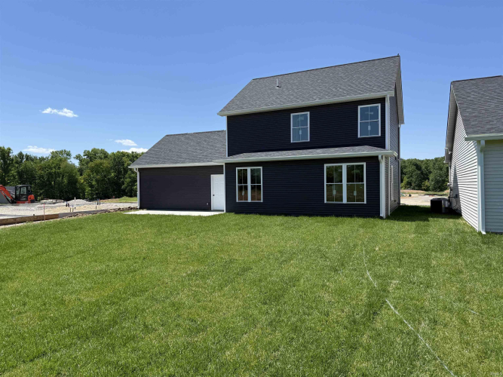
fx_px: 349
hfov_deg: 71.6
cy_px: 188
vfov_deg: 56.8
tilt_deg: -0.6
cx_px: 252
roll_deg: +0.9
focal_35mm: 24
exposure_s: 1/3759
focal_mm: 6.76
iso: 80
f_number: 1.78
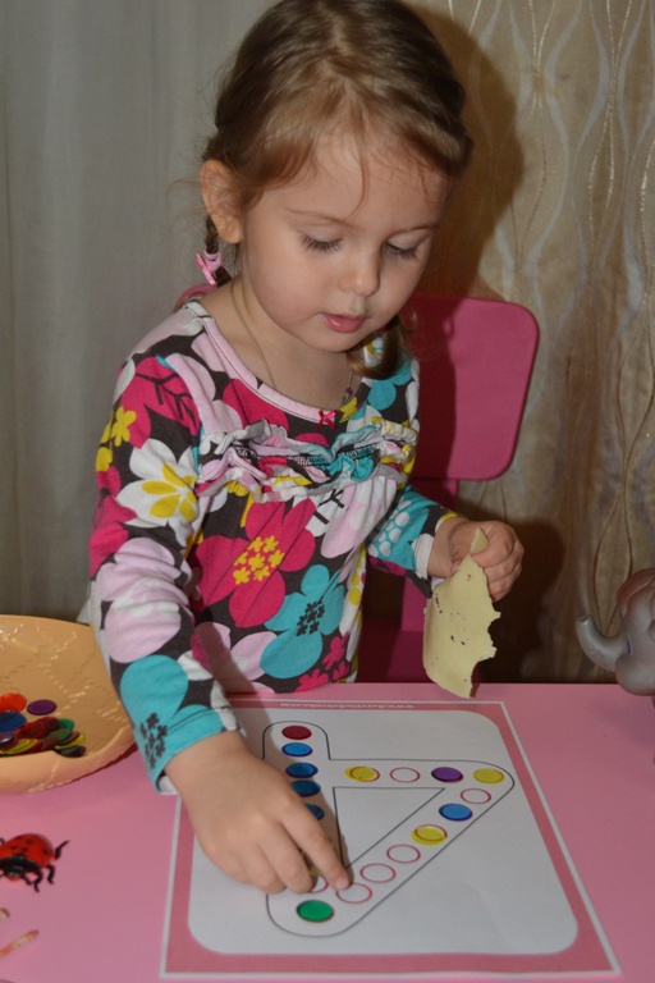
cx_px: 328
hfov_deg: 28.1
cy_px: 492
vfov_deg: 41.1
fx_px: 1310
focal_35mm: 48
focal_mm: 32
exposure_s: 1/60
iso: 1800
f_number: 4.8
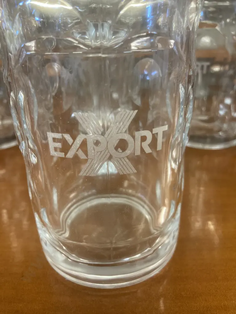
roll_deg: +1.6
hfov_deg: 49.7
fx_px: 255
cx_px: 118
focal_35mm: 28
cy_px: 157
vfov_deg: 63.4
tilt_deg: -28.1
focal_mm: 3.99
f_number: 1.8
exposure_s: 1/50
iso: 200
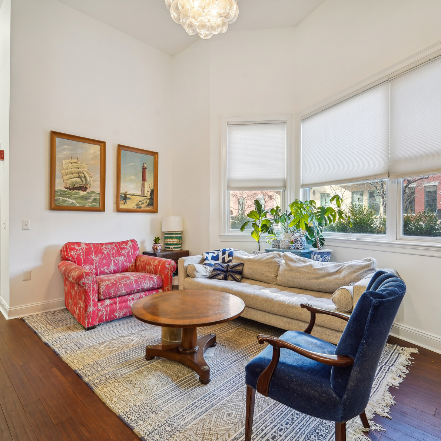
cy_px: 221
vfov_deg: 80.7
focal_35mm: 18
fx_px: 259
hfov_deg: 80.7
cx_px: 210
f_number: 9
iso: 250
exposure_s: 1/4
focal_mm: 14
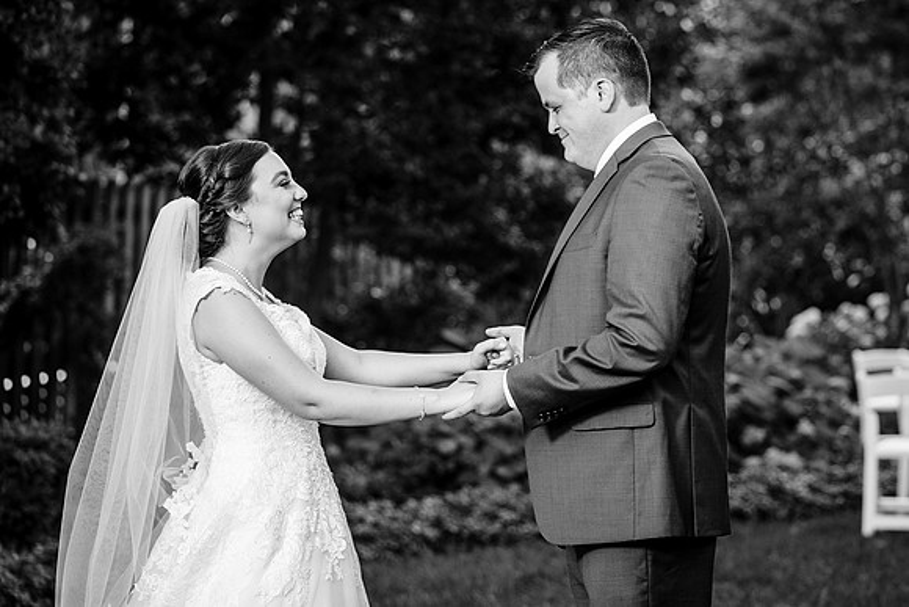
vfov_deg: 10.3
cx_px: 522
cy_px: 349
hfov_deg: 15.4
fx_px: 3365
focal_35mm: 133
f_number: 4
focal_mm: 116
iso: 100
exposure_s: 1/200
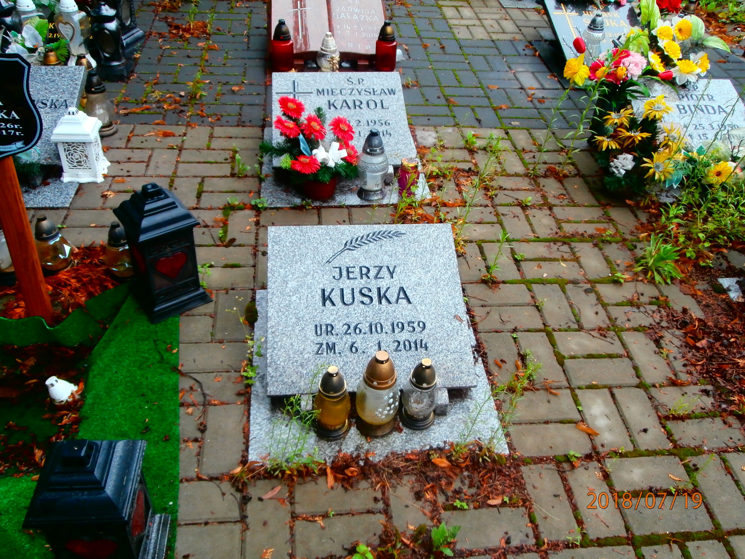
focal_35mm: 30
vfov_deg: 46.8
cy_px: 280
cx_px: 372
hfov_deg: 60.0
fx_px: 646
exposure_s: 1/60
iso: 200
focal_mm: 5.36
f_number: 3.5
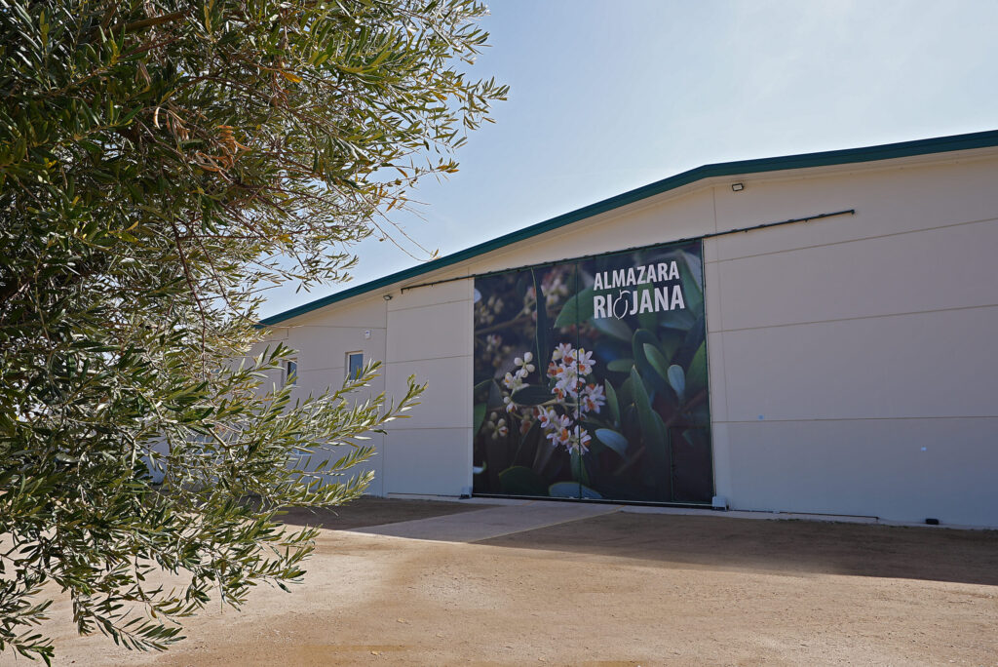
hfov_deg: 73.7
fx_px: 666
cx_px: 499
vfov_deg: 53.2
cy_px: 334
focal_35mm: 24
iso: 80
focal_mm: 24
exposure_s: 1/125
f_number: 9
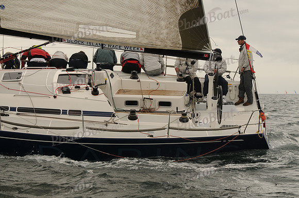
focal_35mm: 105
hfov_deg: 19.5
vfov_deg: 13.0
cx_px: 150
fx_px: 871
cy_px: 99
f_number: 4
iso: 200
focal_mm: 70
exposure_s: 1/800
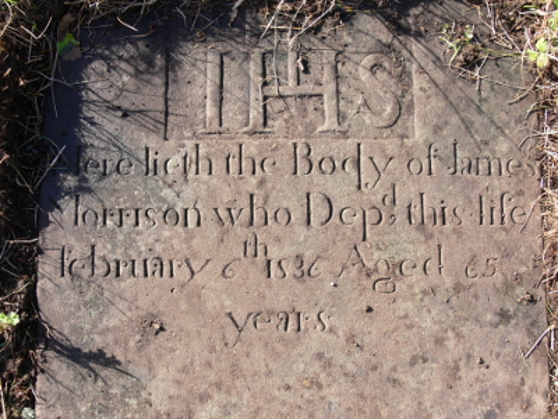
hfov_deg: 52.6
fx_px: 564
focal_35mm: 35
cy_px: 210
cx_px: 279
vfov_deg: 40.7
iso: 80
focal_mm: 7.4
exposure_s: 1/100
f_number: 4.5
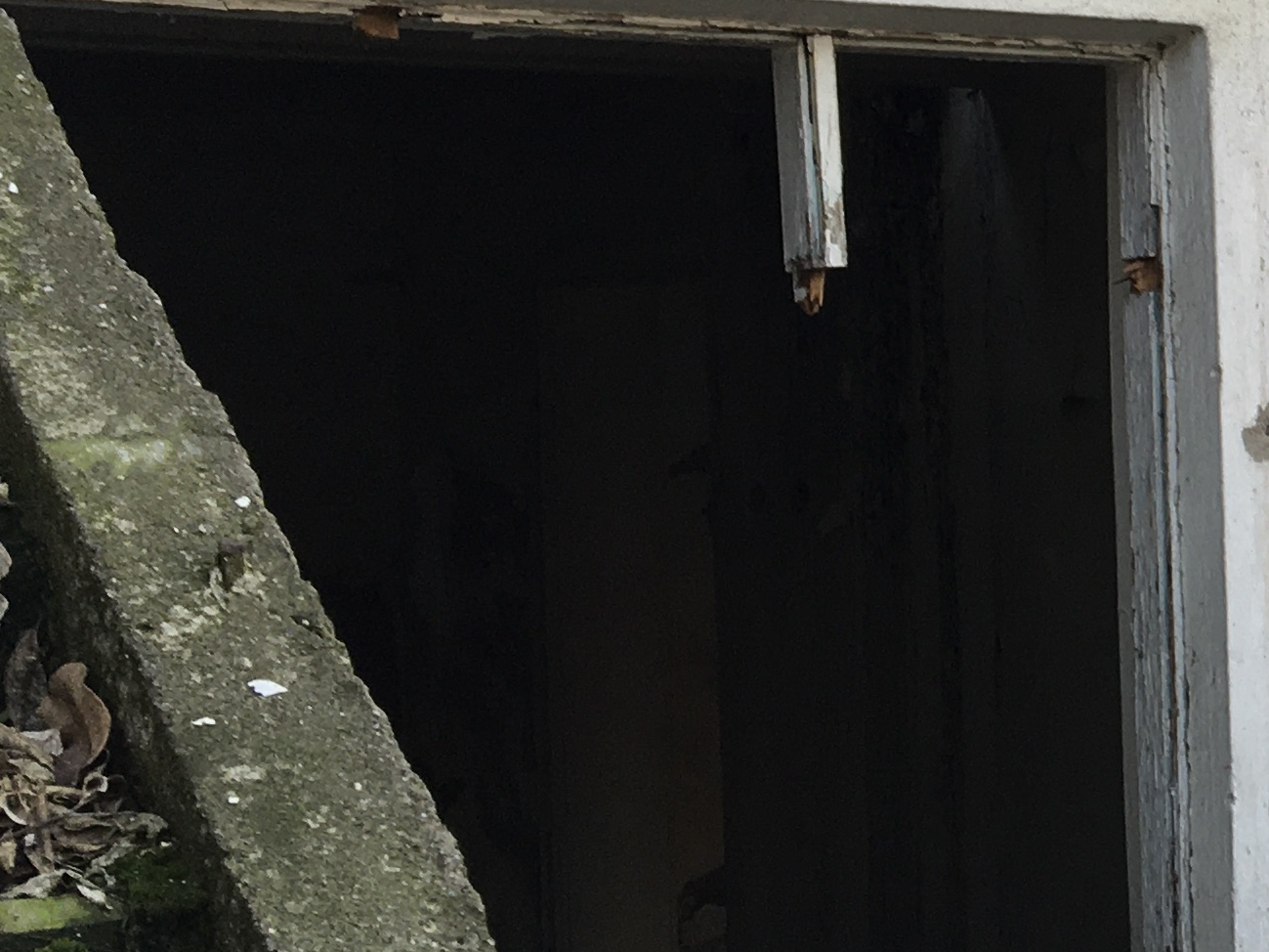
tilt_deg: +5.1
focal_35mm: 90
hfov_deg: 19.1
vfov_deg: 16.3
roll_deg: +3.0
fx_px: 3299
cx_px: 1895
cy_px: 268
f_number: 2.2
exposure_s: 1/125
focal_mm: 4.15
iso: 25
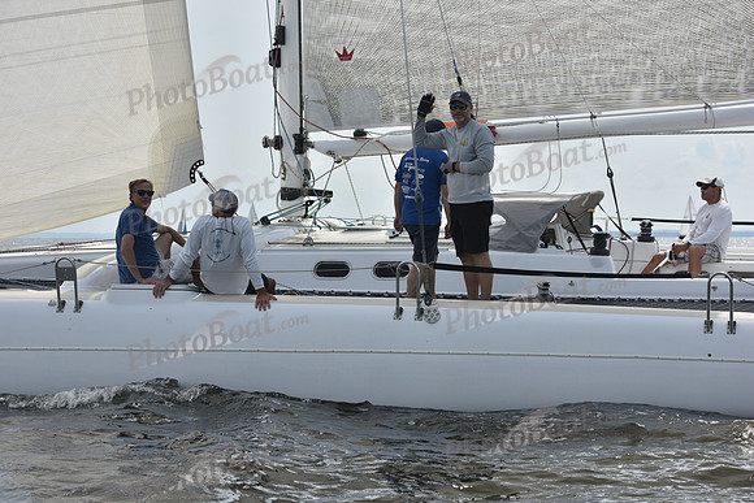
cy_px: 252
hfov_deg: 20.8
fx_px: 2053
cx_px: 377
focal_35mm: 98
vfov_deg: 14.0
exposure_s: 1/1250
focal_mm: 98
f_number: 9
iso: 320
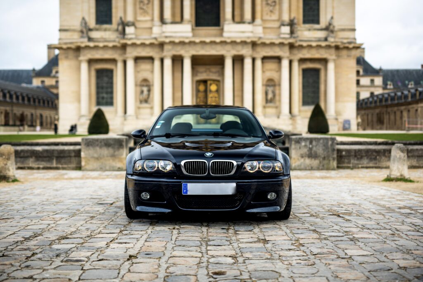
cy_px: 141
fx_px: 587
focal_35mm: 50
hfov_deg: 39.6
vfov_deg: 26.9
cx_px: 212
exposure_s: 1/320
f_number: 2
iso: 100
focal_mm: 50
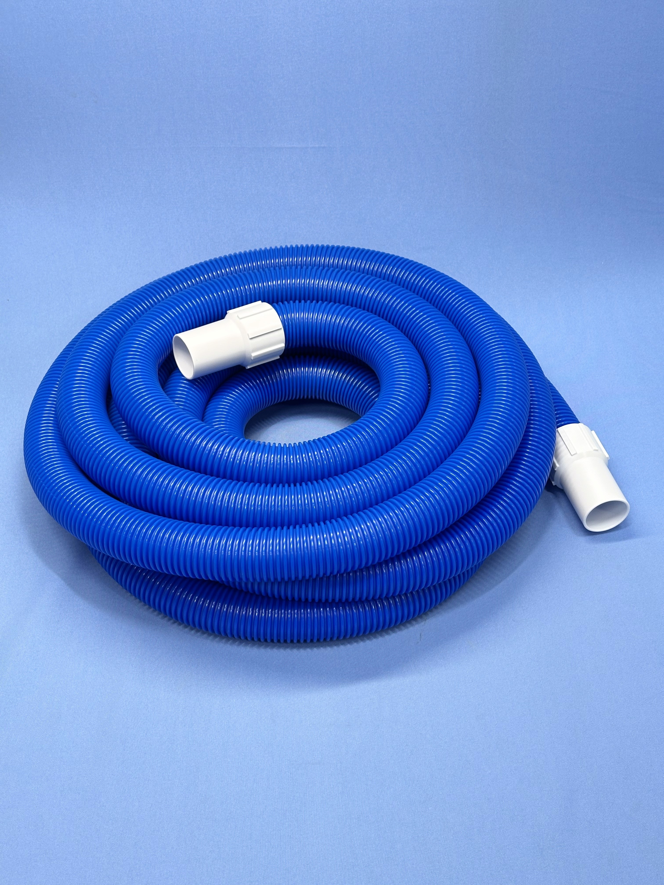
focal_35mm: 48
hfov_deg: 30.3
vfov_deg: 39.7
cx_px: 332
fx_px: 1228
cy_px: 442
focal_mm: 6.86
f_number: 1.78
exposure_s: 1/100
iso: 80
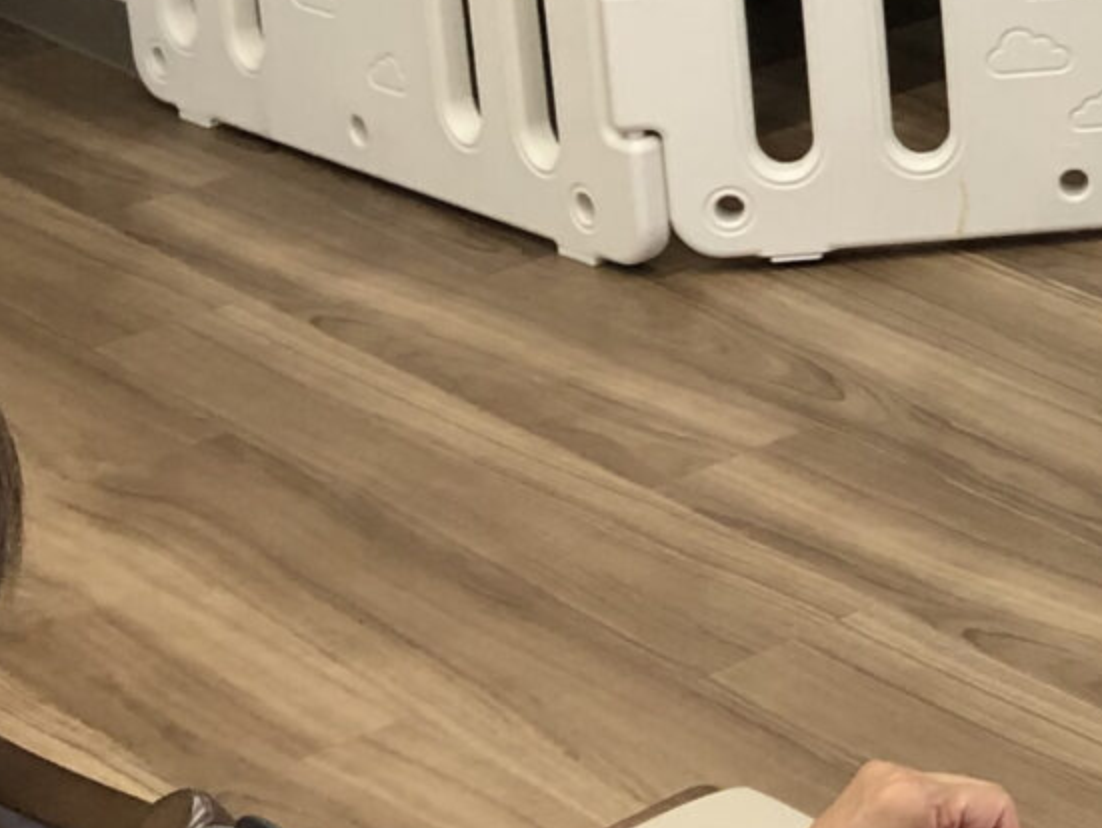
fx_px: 4141
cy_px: -158
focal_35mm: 130
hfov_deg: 13.8
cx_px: 1866
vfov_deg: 11.2
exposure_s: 1/30
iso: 32
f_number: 1.8
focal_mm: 3.99
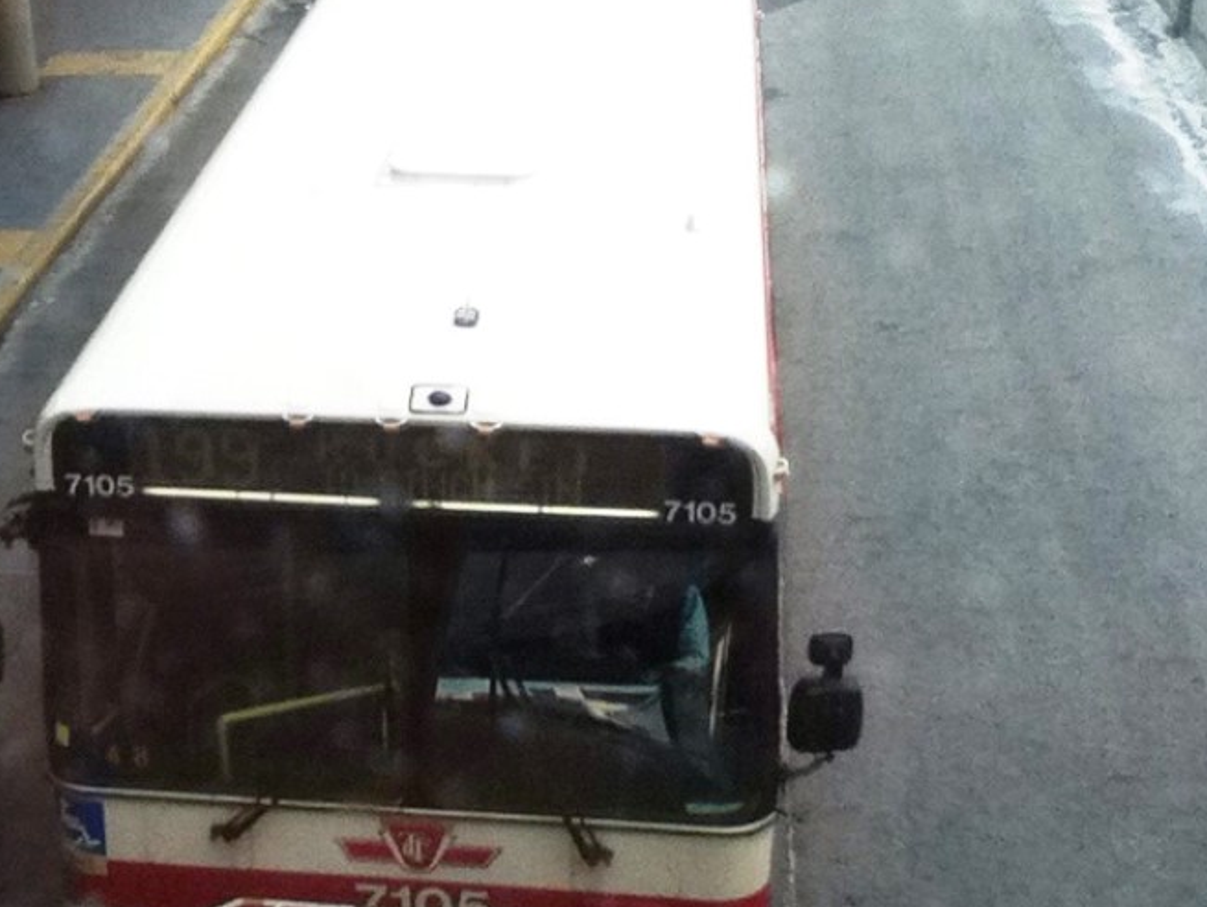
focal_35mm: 50
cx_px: 370
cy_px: 479
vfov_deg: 29.1
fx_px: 1744
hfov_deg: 37.6
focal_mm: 3.85
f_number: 2.4
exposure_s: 1/256
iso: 80
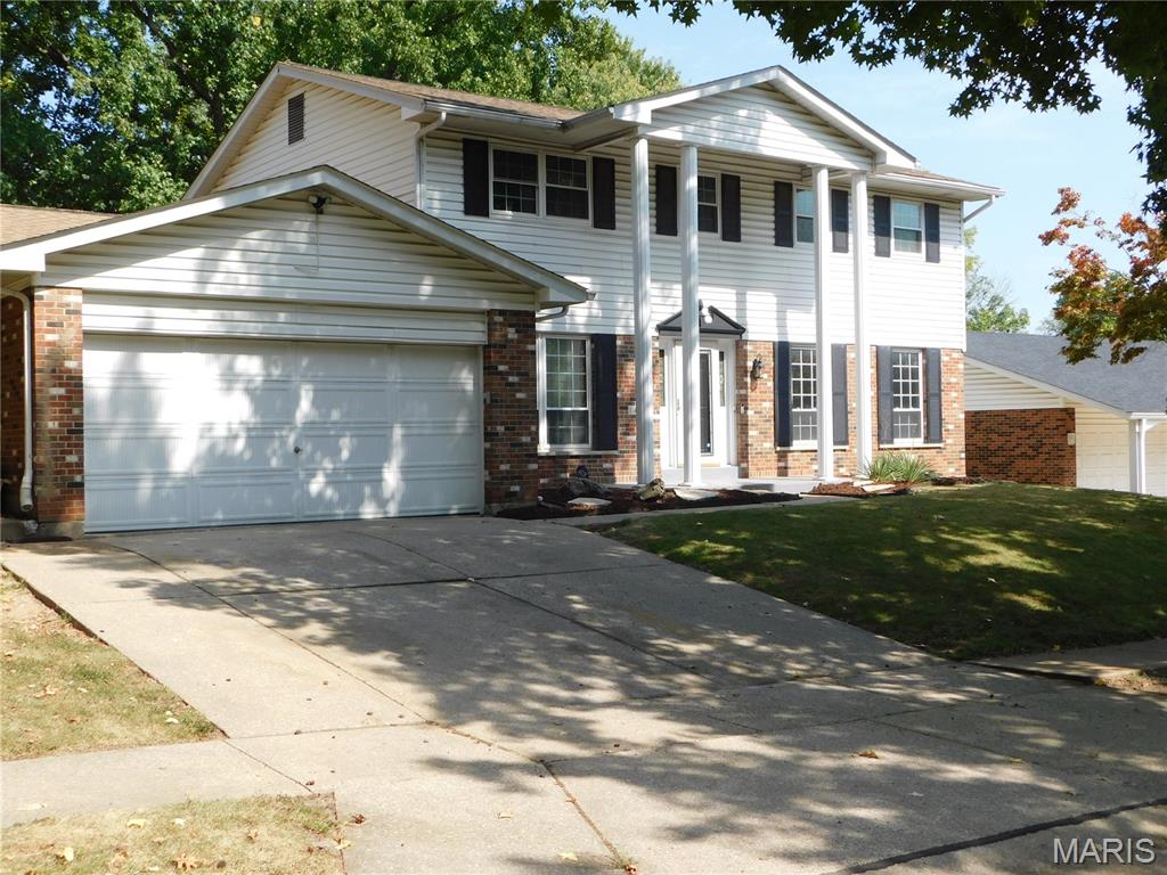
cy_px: 438
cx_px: 584
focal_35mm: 40
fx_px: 1349
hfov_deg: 46.8
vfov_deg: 36.0
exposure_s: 1/640
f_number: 3.6
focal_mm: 7.1
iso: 125
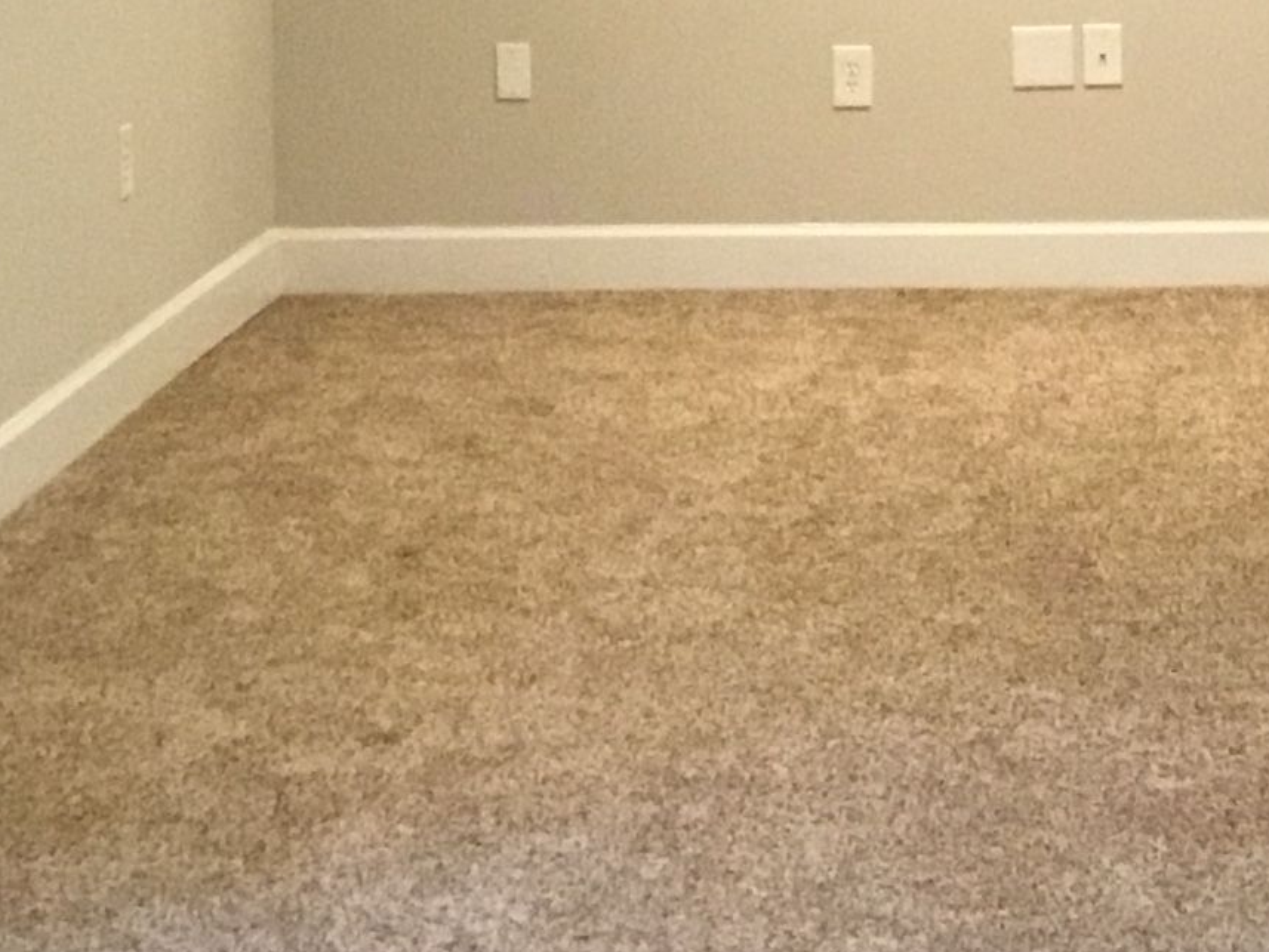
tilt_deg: -3.7
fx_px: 4326
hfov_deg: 16.4
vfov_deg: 12.3
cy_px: -213
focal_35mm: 118
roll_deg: +1.2
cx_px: 1171
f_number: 2.4
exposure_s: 1/30
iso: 200
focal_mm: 3.3
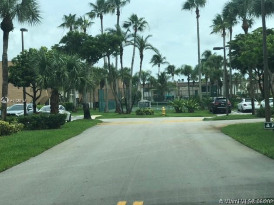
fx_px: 459
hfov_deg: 33.2
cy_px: 101
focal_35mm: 58
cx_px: 139
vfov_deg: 25.2
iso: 20
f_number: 2.8
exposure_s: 1/674
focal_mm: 6.6
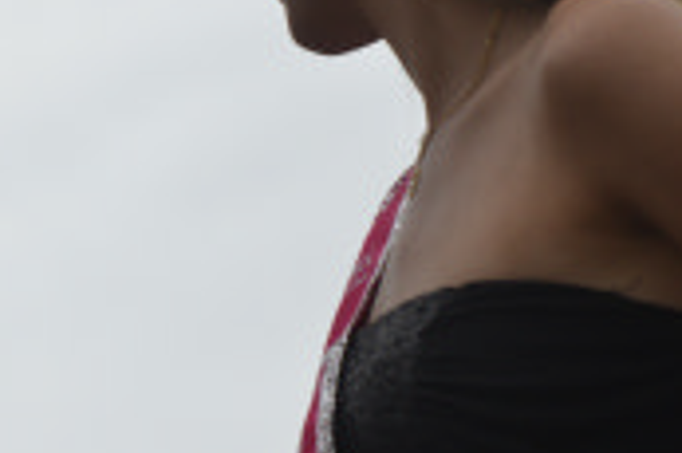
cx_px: -75
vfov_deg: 2.3
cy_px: 160
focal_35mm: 584
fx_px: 11061
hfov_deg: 3.5
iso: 100
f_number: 6.3
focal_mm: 135
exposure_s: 1/640
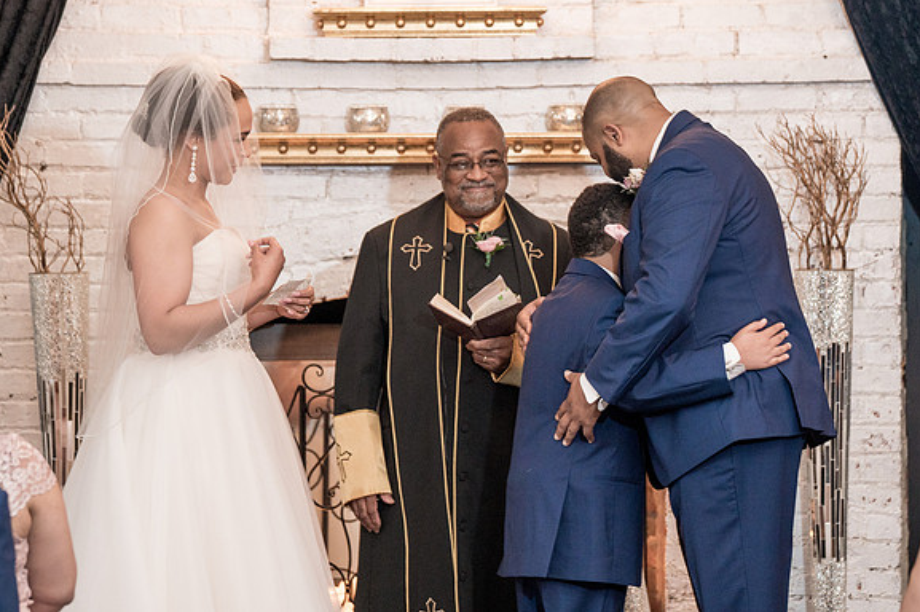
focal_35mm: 161
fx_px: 4112
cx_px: 455
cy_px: 268
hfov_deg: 12.8
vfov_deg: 8.5
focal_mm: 143
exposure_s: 1/100
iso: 2000
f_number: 4
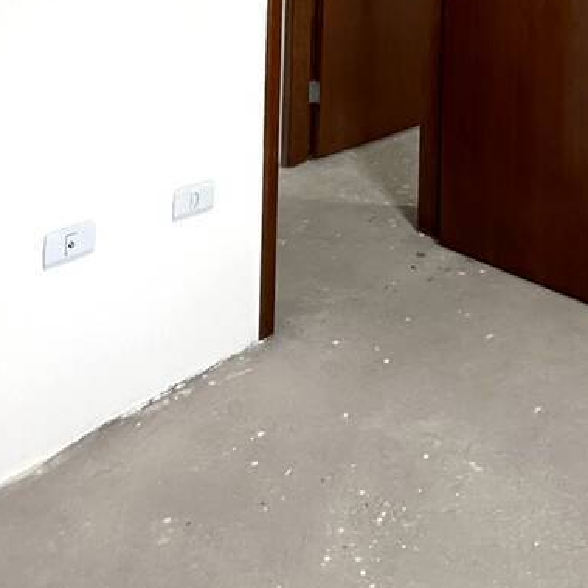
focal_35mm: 47
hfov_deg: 34.8
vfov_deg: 28.6
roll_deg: -0.7
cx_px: 481
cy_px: -202
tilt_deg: +1.8
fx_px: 903
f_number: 2.2
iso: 200
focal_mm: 2.22
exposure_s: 1/99
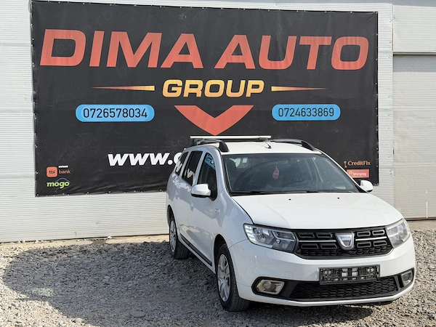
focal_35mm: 48
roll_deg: +1.5
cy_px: 164
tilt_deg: -0.6
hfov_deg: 39.7
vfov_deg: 30.3
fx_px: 605
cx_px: 218
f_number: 1.78
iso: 80
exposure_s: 1/4098
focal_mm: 6.76
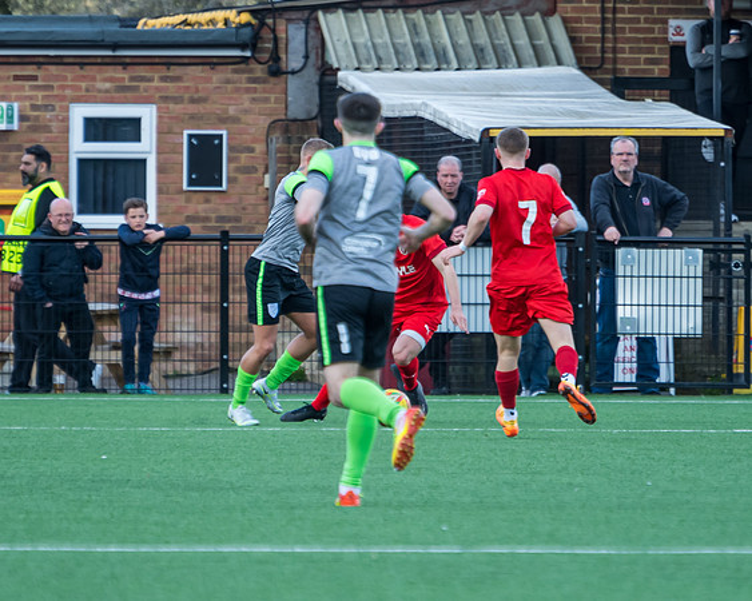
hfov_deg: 2.9
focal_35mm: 675
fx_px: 15019
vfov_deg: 2.3
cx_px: 340
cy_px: 391
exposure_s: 1/800
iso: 400
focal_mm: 280
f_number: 4
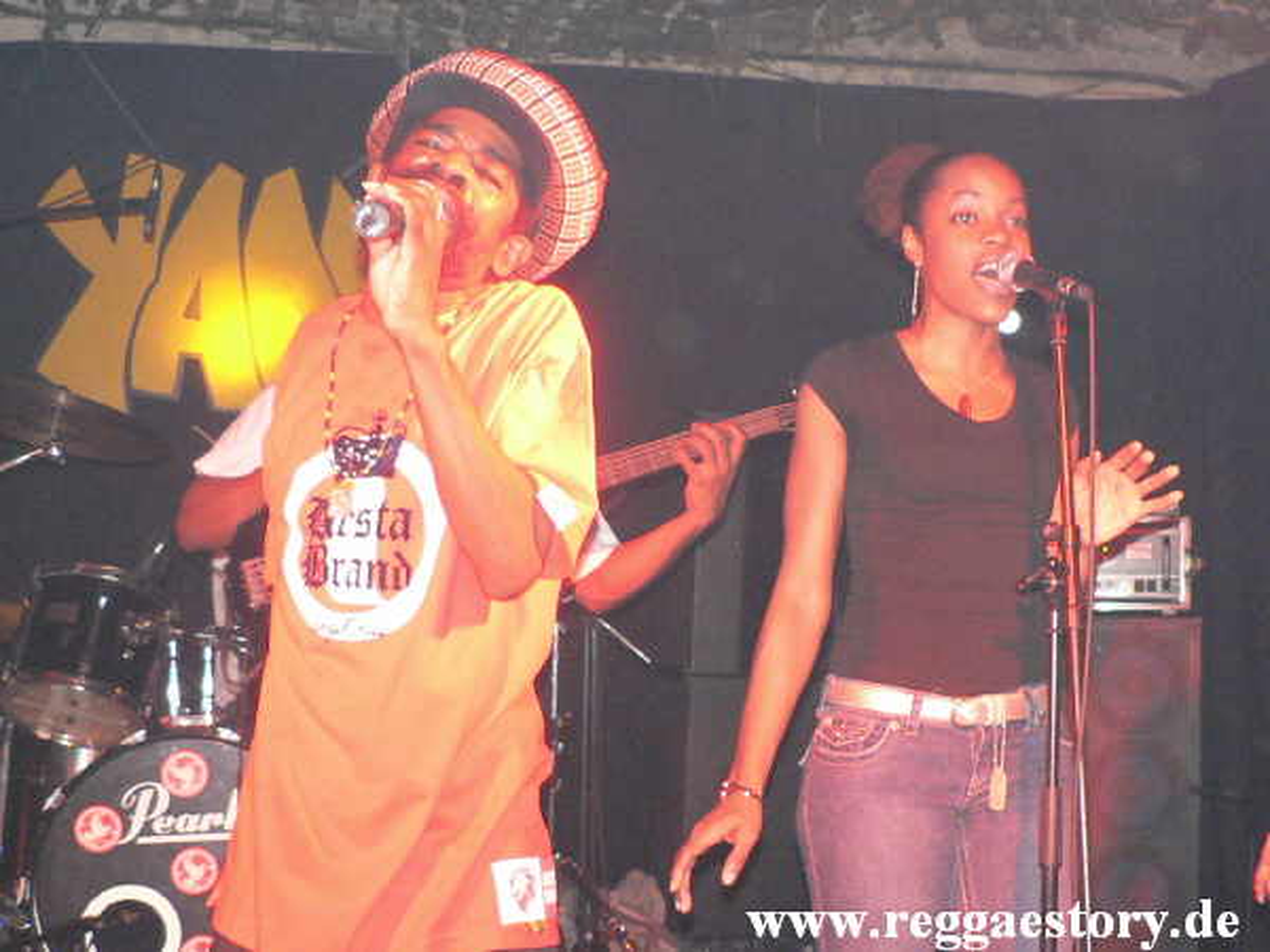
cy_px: 476
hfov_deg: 52.6
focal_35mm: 35
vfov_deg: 40.7
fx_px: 1284
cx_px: 635
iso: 400
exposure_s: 1/60
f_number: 2.8
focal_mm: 6
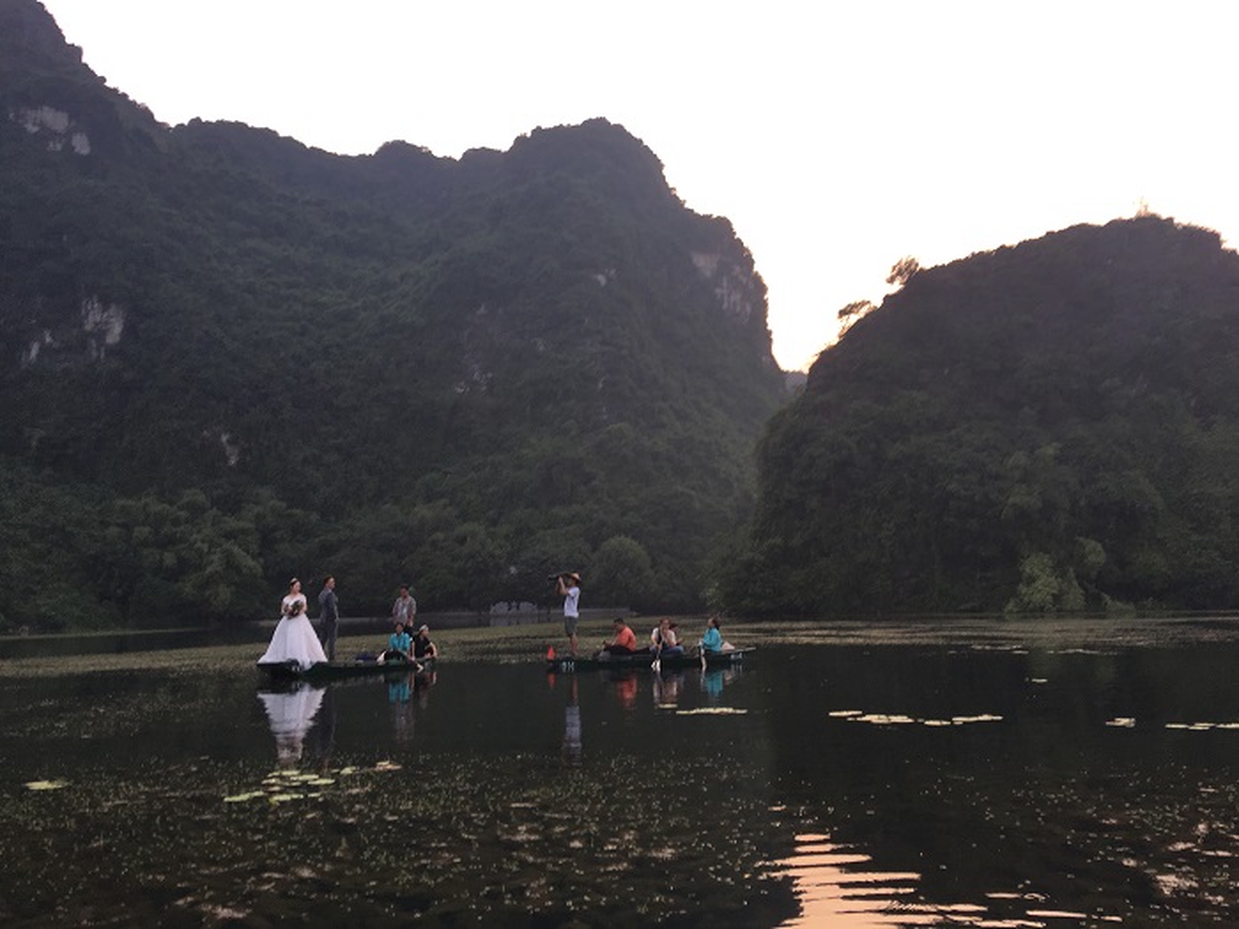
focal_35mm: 29
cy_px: 464
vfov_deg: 48.2
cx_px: 620
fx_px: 1038
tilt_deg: +8.5
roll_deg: +0.5
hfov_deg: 61.7
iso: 32
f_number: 2.2
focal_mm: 4.15
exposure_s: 1/50
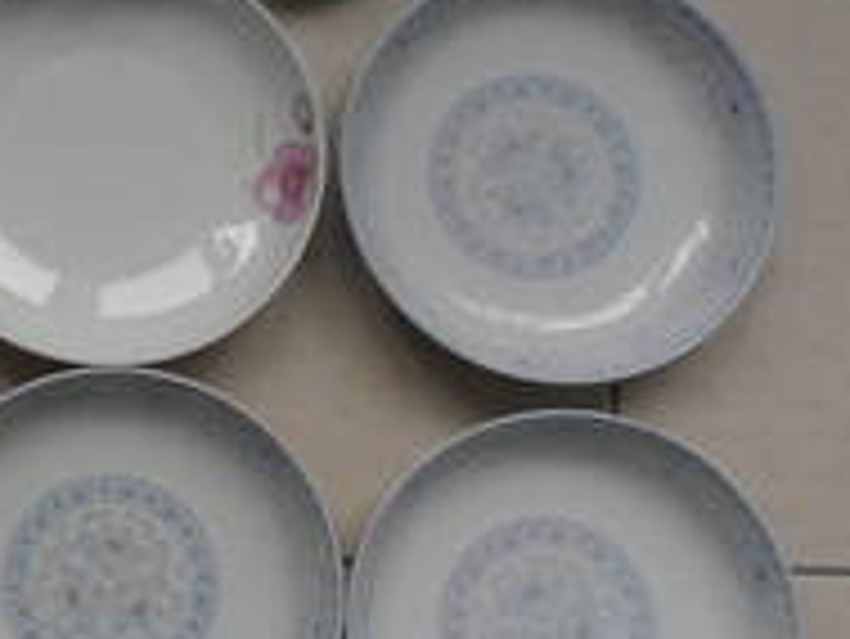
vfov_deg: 25.7
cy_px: 284
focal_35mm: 57
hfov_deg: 31.1
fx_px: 1401
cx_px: -18
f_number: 3.5
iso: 100
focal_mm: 4.9
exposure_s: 1/45
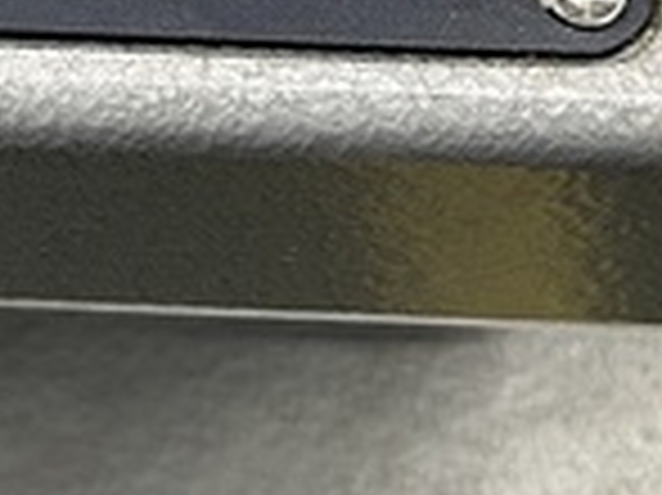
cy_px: -288
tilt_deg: -48.5
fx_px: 2159
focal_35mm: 113
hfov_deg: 16.0
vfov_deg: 12.3
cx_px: -315
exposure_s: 1/50
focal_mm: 5.7
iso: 80
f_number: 1.5
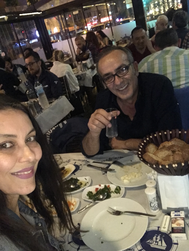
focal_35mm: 32
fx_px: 233
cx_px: 94
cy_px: 126
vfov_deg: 56.8
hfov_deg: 44.2
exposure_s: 1/20
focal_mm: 2.87
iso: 500
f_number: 2.2
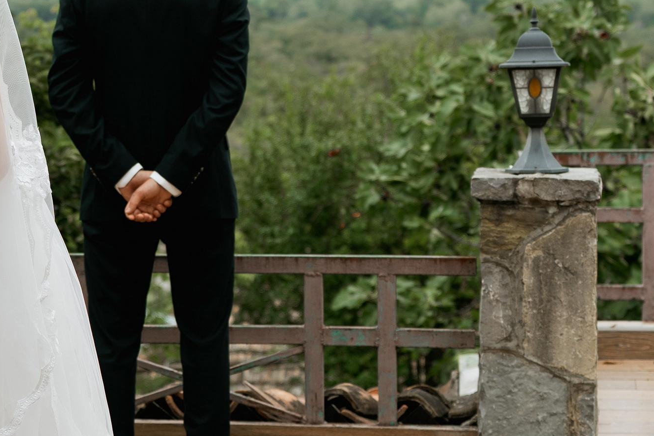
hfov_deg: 22.8
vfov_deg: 15.7
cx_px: 58
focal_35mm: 87
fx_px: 1581
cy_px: 144
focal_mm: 45
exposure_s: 1/200
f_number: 3.2
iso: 100
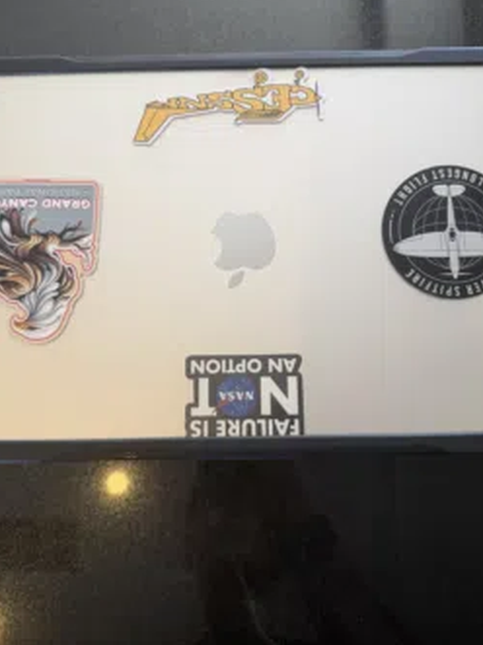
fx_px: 540
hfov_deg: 48.2
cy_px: 281
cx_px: 243
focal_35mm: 29
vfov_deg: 61.5
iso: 200
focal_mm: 6.76
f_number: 1.78
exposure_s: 1/121
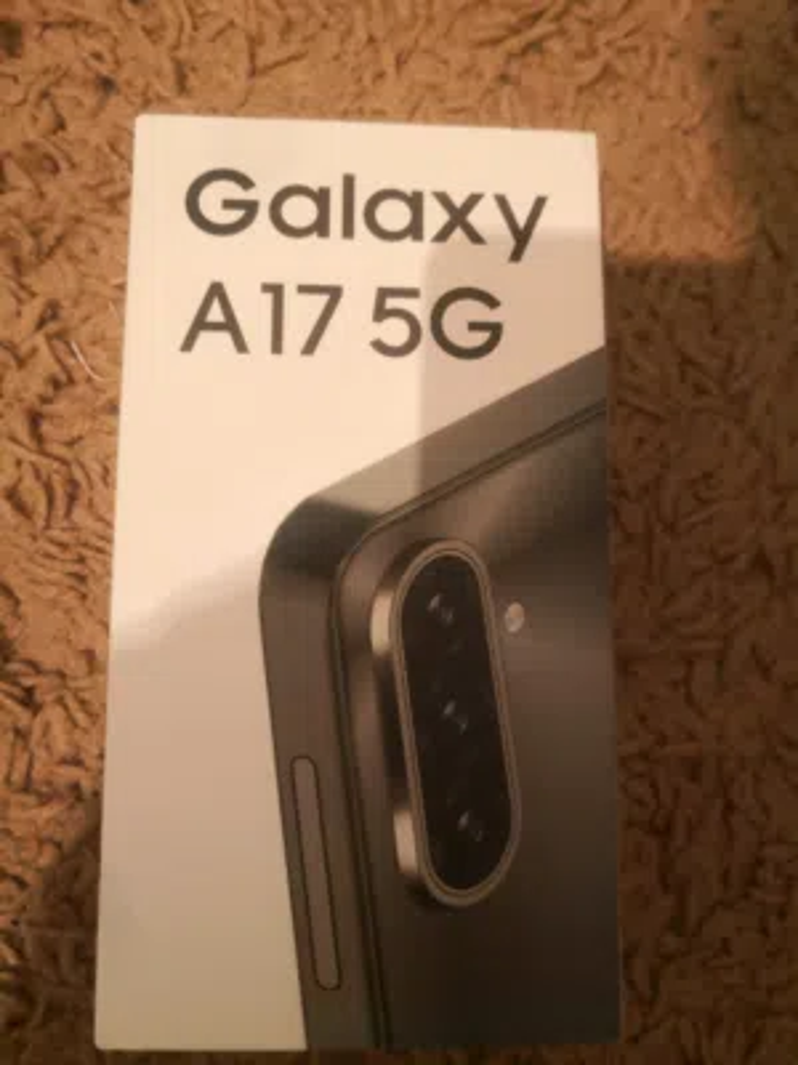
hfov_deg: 51.4
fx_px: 830
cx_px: 399
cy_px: 532
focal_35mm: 27
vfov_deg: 65.3
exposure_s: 1/25
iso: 500
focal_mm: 3.95
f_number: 1.6
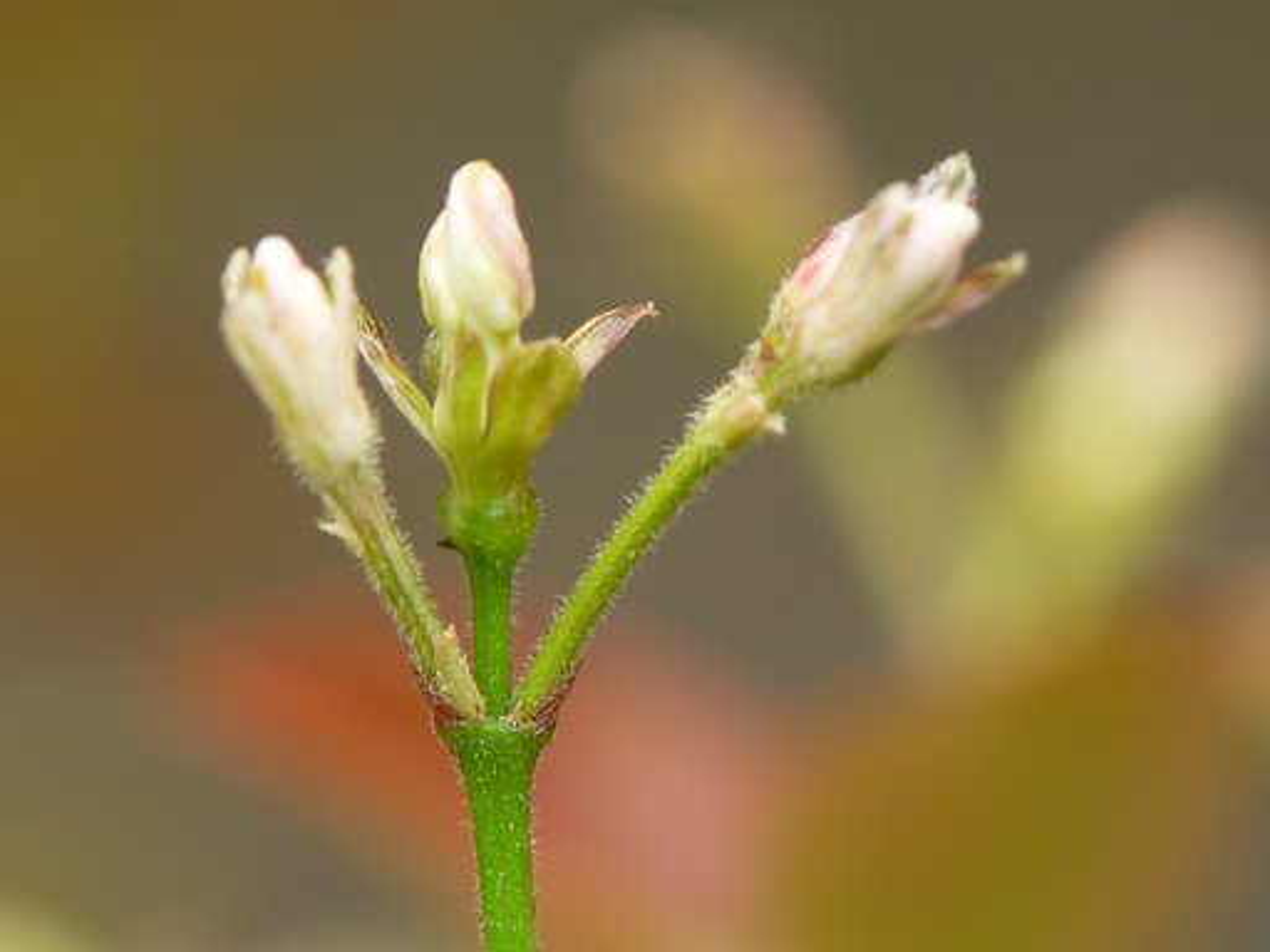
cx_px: 635
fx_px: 8952
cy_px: 476
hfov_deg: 8.1
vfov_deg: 6.1
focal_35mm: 244
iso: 80
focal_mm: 40.7
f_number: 4
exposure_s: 1/125
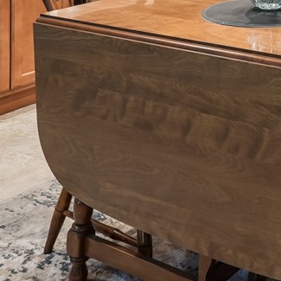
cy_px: -146
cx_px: 366
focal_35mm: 71
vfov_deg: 20.6
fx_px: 652
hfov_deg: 21.9
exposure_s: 1/3.33
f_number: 10
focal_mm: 16
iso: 400
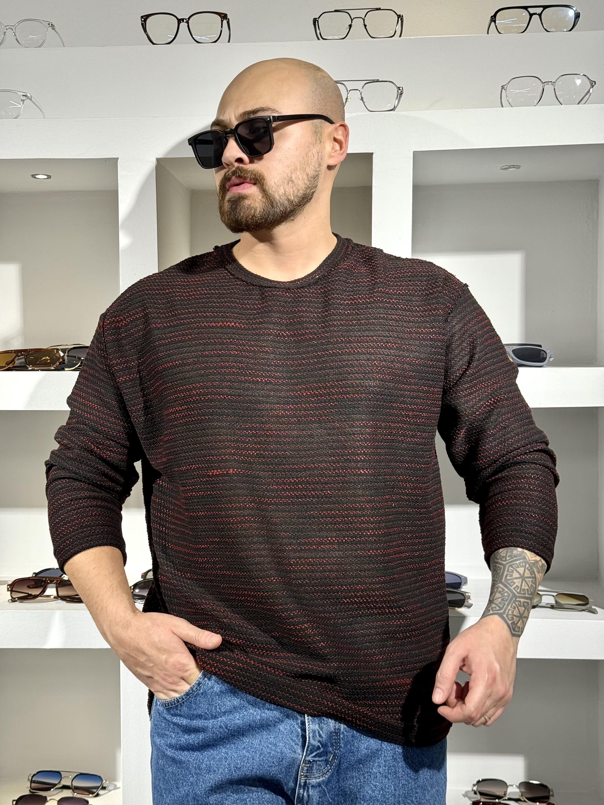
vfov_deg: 39.7
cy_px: 402
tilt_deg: -0.7
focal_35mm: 48
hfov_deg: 30.3
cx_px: 302
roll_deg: -1.2
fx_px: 1117
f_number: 1.78
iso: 50
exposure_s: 1/121
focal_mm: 6.76
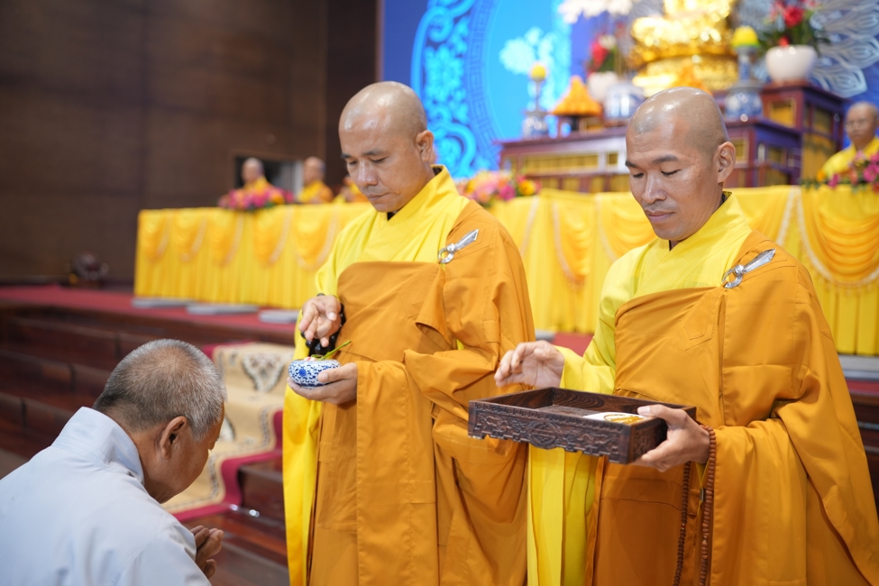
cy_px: 293
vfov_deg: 37.9
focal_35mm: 35
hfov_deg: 54.4
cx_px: 440
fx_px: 855
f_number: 2
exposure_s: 1/125
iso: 800
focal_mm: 35
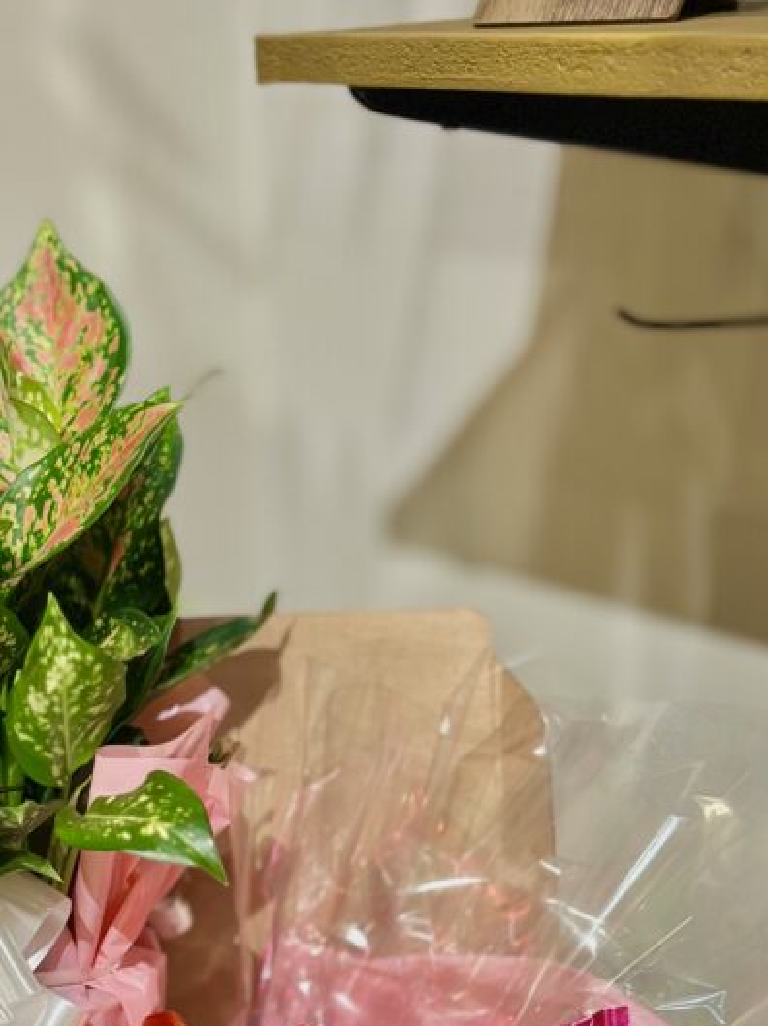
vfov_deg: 21.0
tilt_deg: -15.7
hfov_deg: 15.8
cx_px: 186
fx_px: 2754
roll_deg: +2.4
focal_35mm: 93
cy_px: 725
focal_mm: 6.86
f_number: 1.78
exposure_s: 1/60
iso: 200
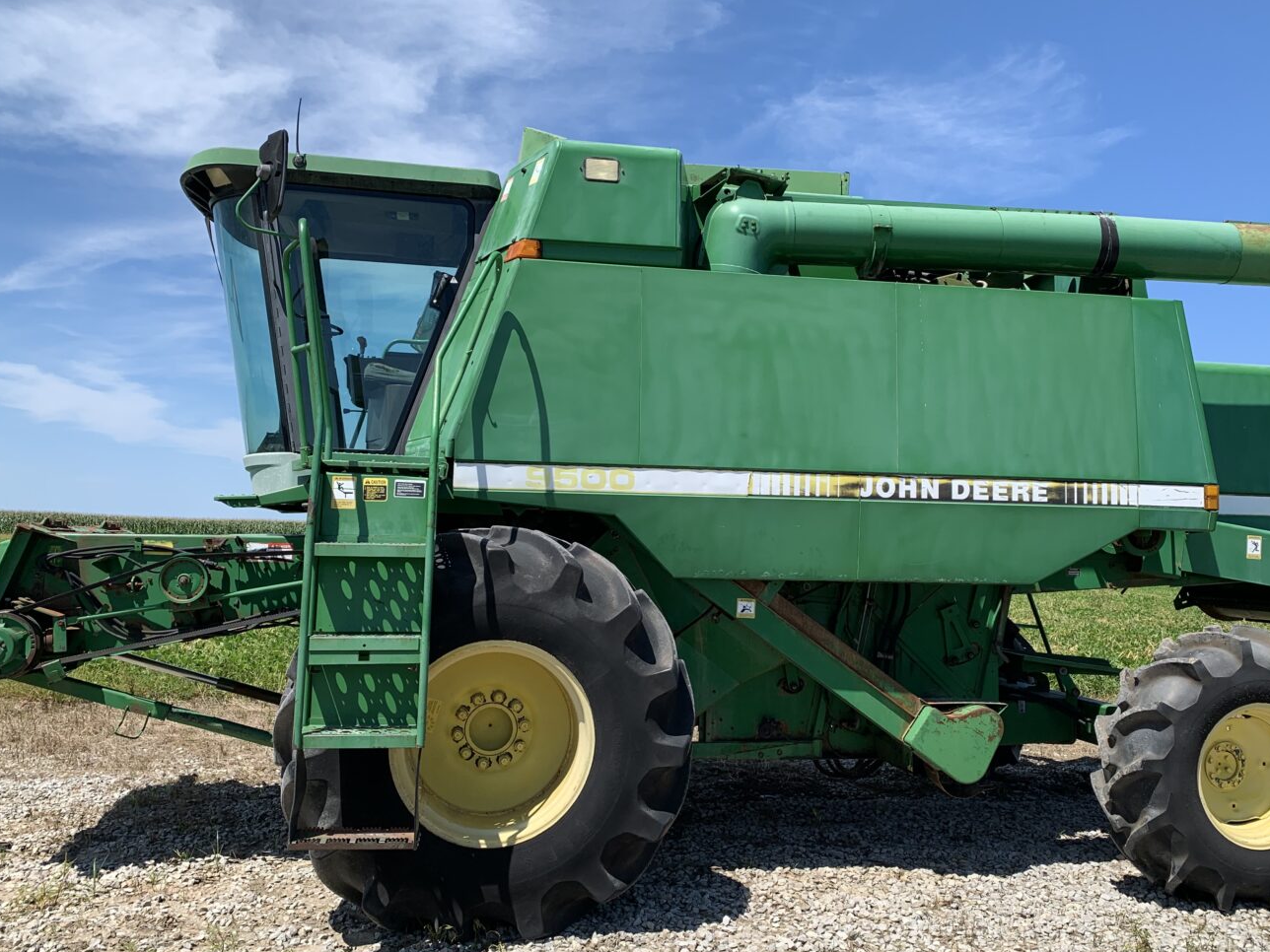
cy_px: 472
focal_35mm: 31
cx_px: 683
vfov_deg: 45.4
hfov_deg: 58.3
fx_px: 1137
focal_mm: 4.25
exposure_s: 1/1845
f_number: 1.8
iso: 25
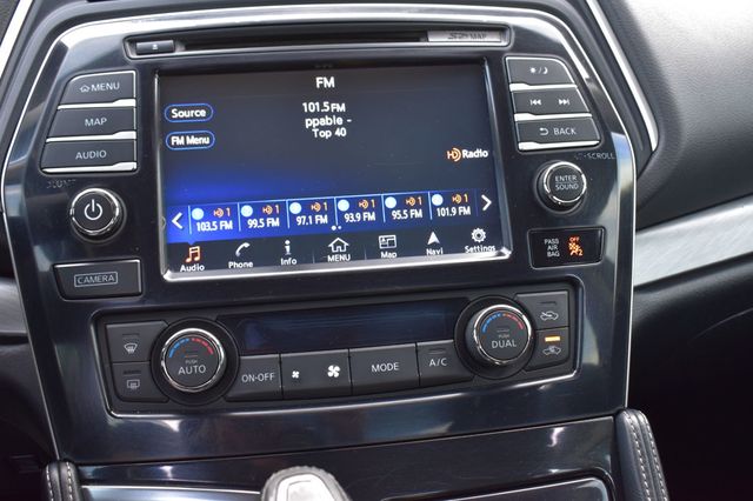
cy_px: 250
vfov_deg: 33.0
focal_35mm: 40
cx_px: 376
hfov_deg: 47.9
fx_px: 847
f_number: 6.3
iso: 500
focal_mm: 27
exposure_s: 1/15
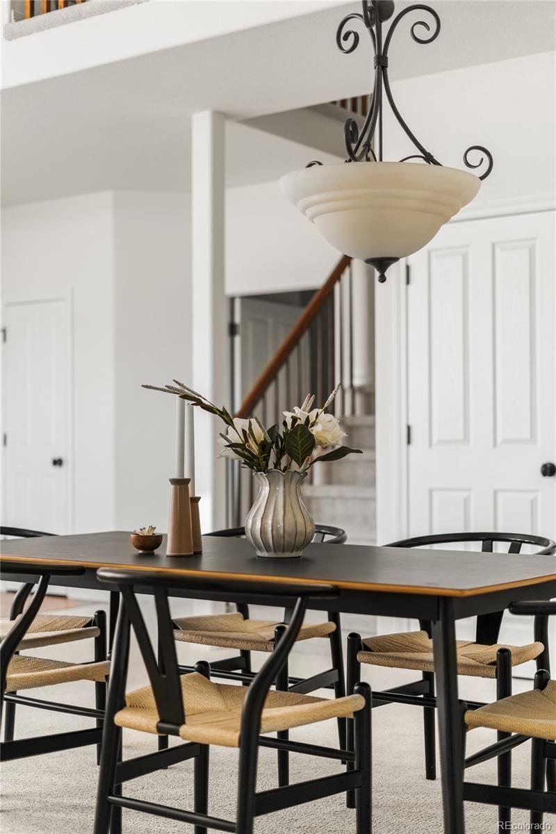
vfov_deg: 39.6
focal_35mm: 50
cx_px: 278
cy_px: 417
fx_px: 1158
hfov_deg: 27.0
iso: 500
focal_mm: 50
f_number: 1.8
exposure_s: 1/400
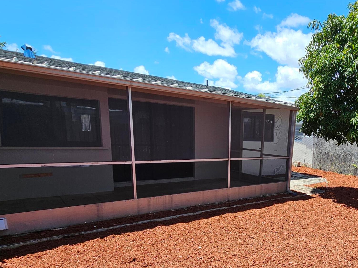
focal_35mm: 25
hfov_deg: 66.6
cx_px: 252
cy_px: 194
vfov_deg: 52.9
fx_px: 259
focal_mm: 2.2
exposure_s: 1/1571
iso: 50
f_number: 2.2
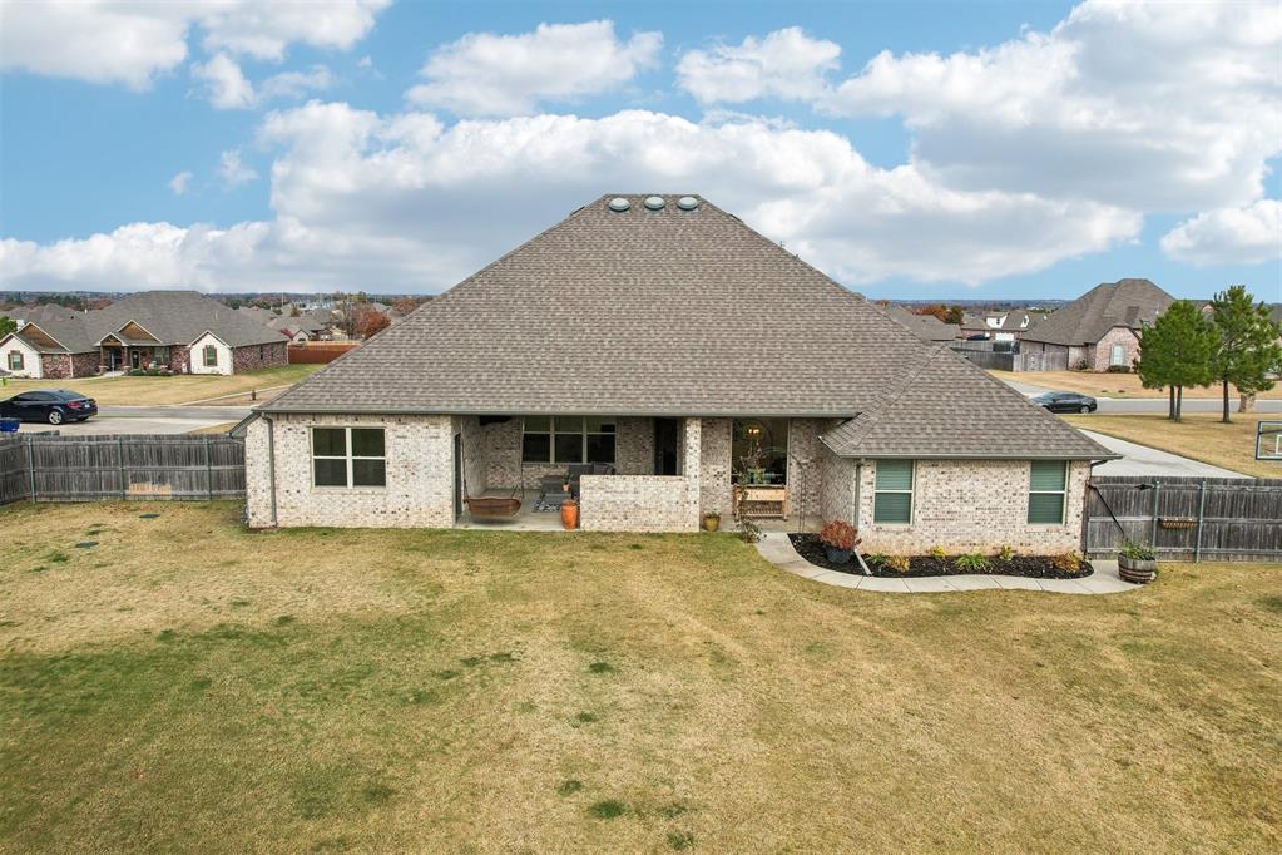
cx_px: 641
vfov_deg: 57.2
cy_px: 428
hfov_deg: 78.6
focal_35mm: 22
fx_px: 783
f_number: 2.8
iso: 100
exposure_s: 1/500
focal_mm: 8.4
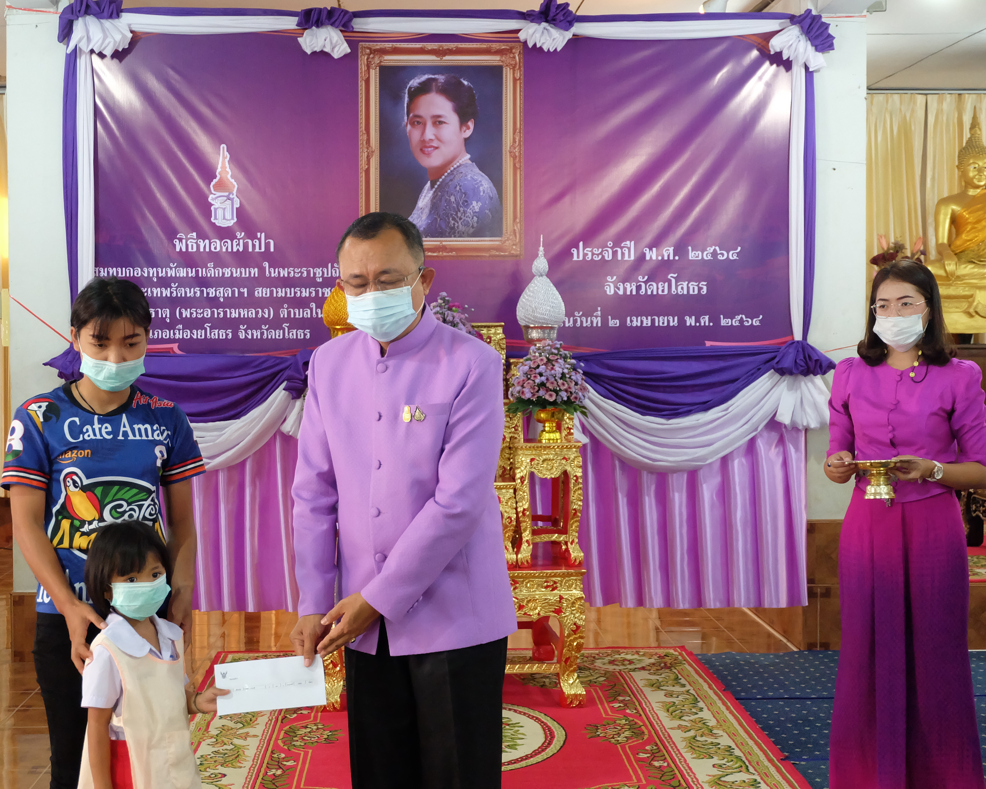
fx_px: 1634
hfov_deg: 33.6
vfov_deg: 27.1
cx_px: 458
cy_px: 392
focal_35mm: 56
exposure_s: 1/70
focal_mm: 32.5
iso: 5000
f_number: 5
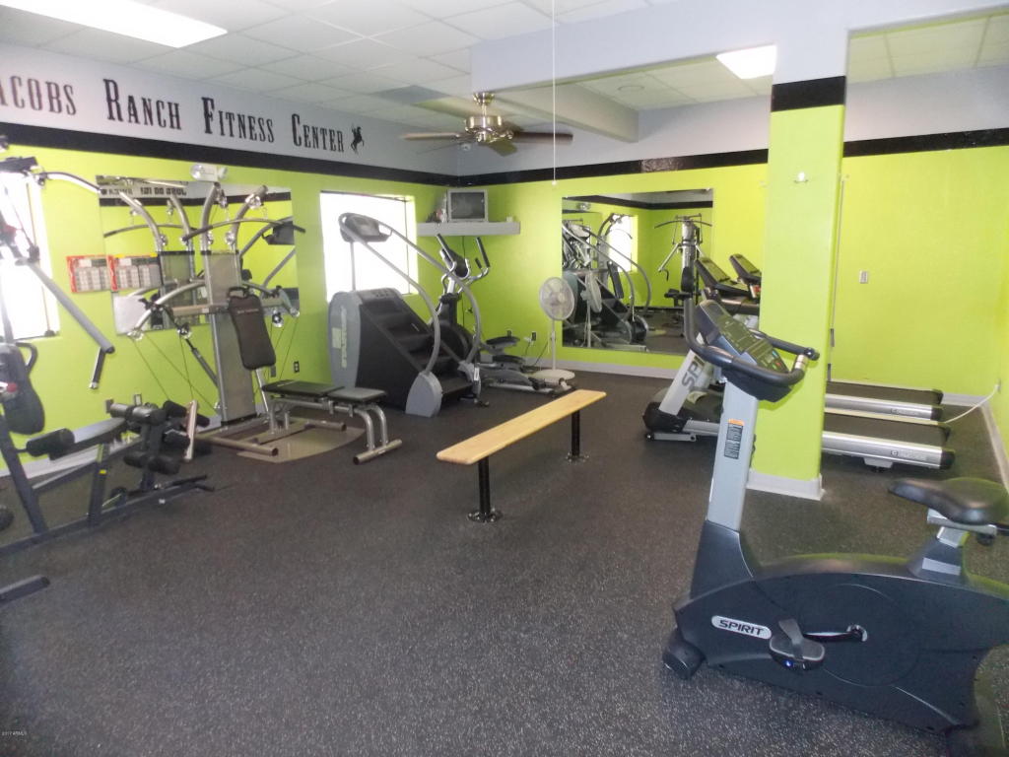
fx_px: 670
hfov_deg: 73.9
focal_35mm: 23
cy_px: 378
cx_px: 504
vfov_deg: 58.9
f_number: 3.1
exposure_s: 1/30
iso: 500
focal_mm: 4
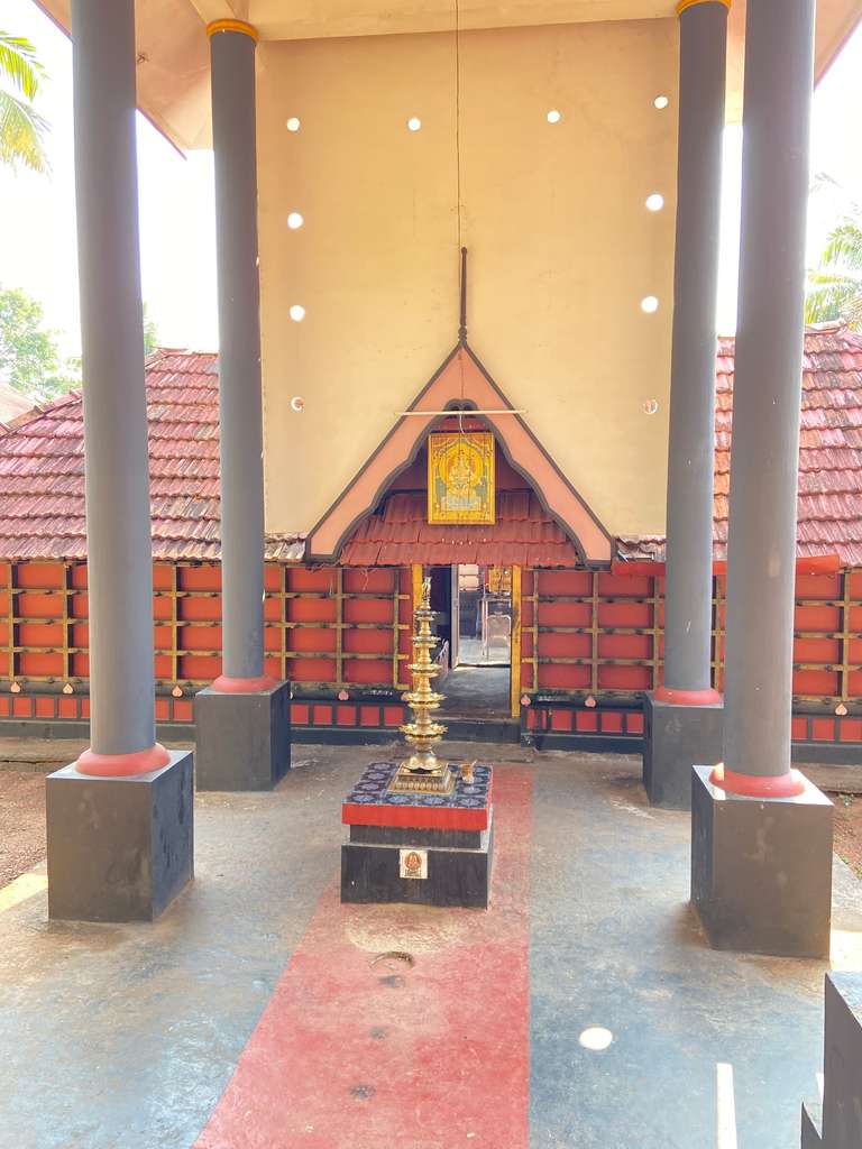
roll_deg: -0.5
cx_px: 431
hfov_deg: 53.1
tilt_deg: -2.9
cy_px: 574
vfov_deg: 67.3
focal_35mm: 26
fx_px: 863
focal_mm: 4.25
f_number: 1.8
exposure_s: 1/122
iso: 64
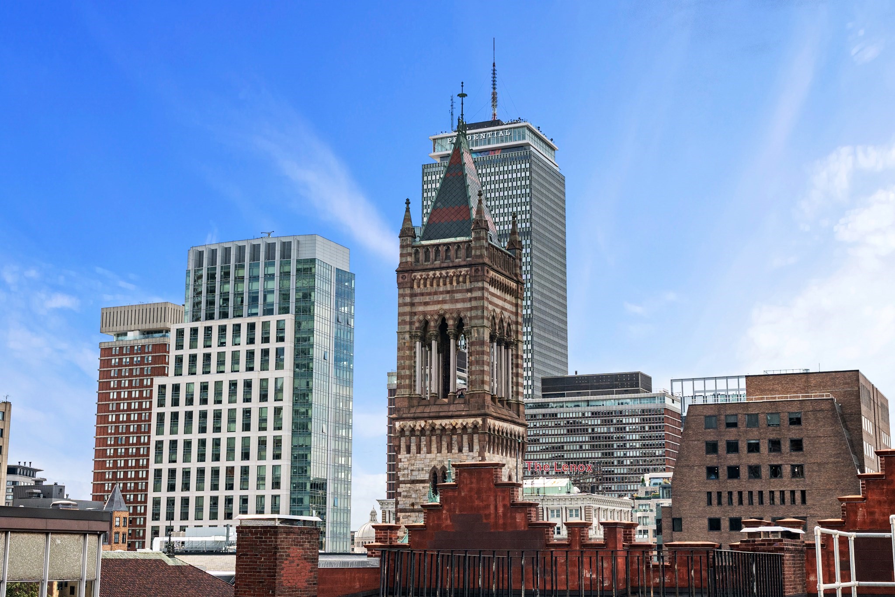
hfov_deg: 38.2
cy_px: 298
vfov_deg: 26.0
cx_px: 448
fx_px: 1293
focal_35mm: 52
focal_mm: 35
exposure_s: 1/320
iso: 200
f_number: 8
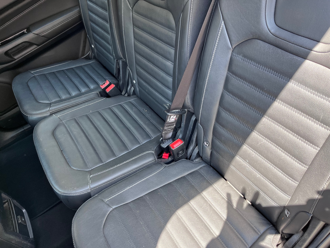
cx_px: 165
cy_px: 124
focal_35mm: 26
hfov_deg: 67.3
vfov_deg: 53.1
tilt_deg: -45.9
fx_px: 248
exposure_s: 1/121
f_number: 1.6
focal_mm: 5.1
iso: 80
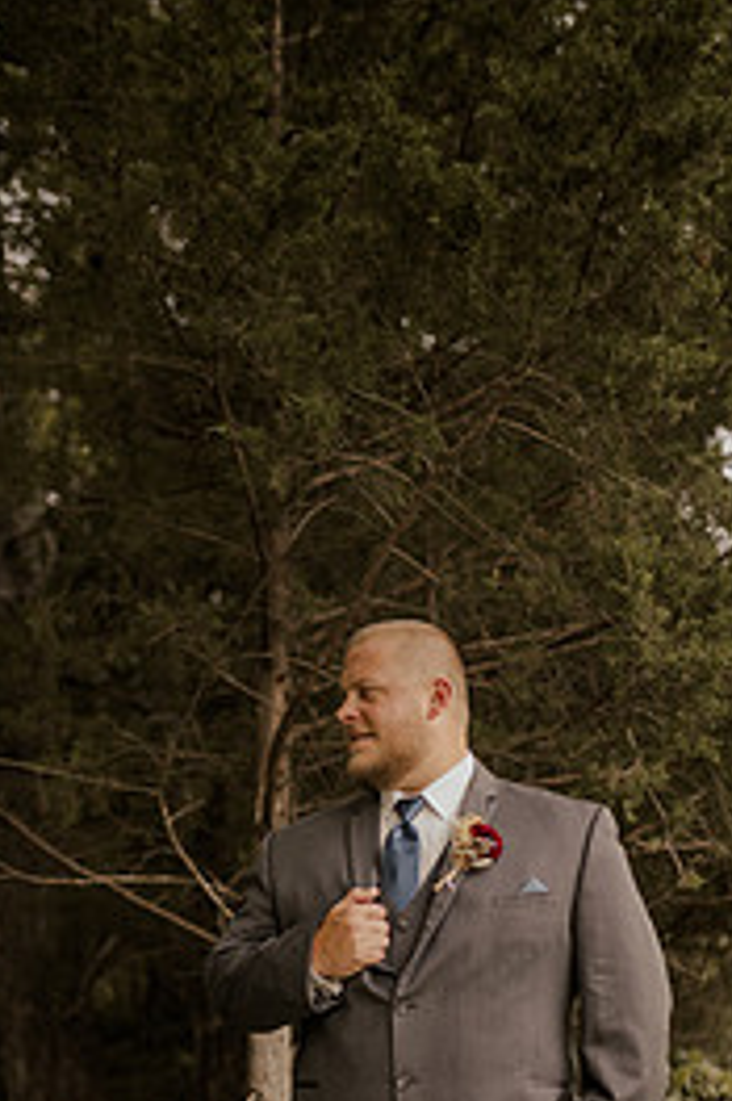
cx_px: 406
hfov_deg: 22.6
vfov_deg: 32.4
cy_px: 896
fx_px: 1832
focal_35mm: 60
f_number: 1.6
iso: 64
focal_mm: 35
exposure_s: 1/400
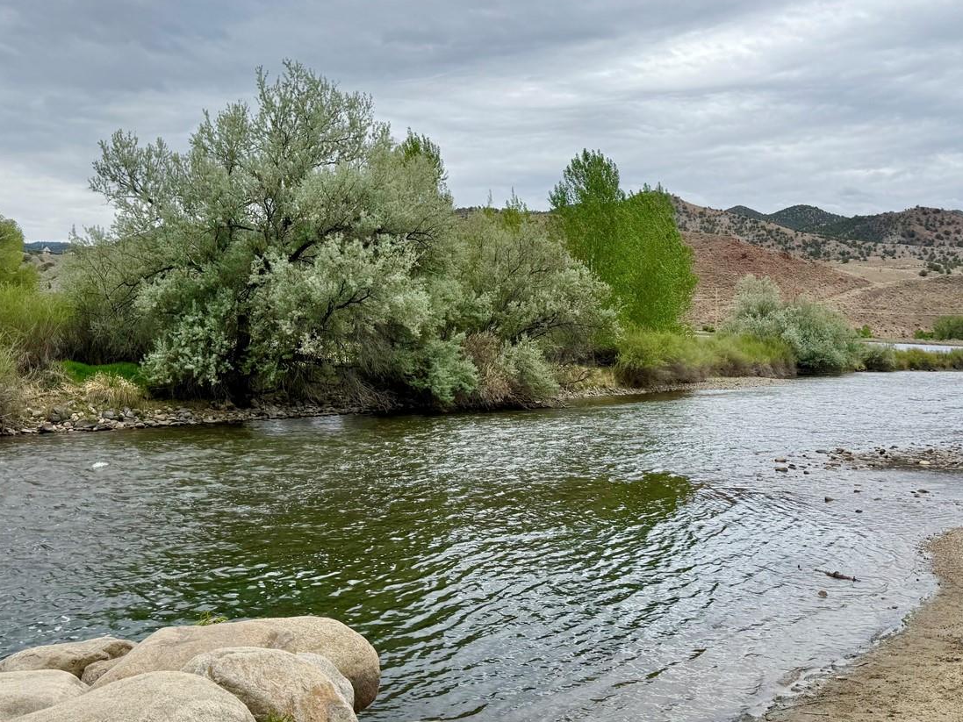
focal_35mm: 35
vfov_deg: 40.7
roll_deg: +0.2
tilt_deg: -0.7
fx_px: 974
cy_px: 351
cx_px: 559
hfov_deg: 52.4
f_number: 1.78
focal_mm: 6.76
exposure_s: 1/4167
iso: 80
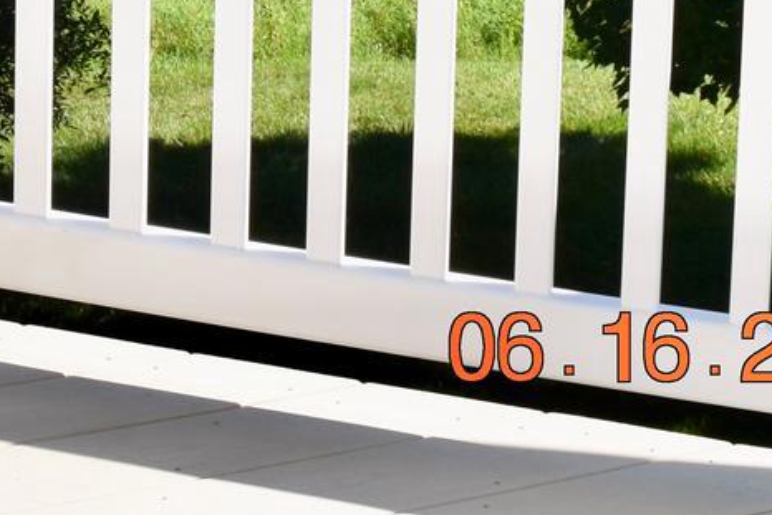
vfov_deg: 8.8
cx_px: -176
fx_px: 3110
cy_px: -612
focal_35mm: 145
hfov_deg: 13.7
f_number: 10
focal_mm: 22
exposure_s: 1/200
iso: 100
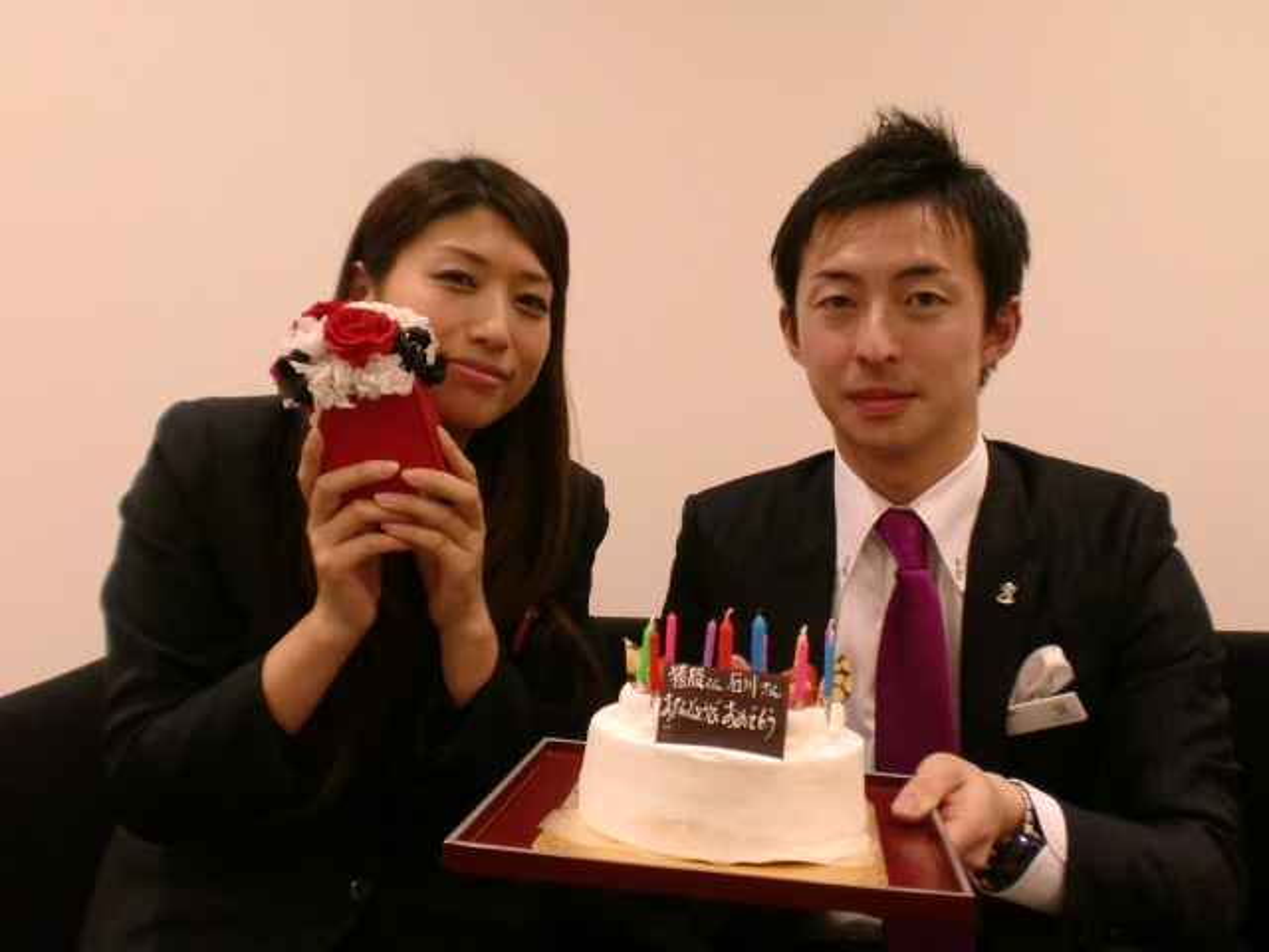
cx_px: 634
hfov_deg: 52.6
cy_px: 476
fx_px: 1283
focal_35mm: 35
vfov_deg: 40.7
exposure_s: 1/60
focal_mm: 6.3
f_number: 3.1
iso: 320
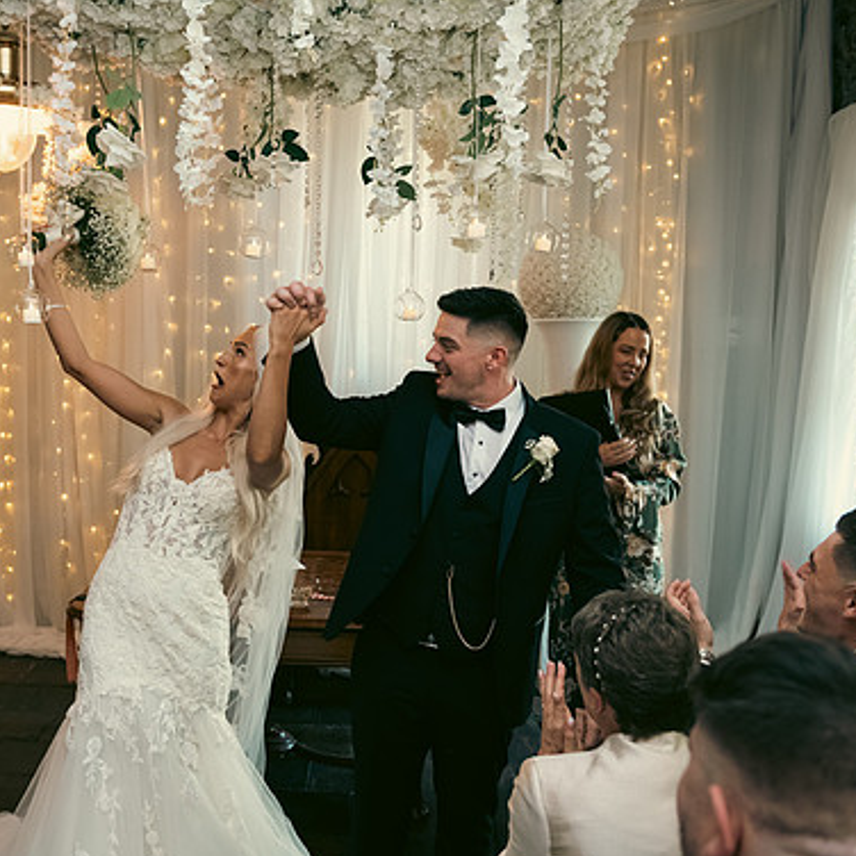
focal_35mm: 38
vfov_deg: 43.9
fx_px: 1063
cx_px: 294
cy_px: 436
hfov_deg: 43.3
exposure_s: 1/160
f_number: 3.5
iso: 1250
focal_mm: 29
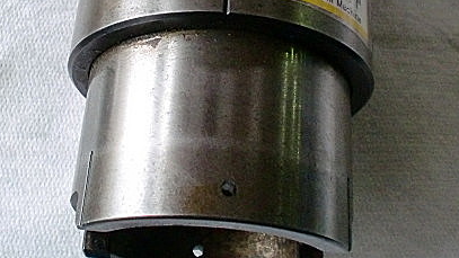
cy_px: 43
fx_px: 730
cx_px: 209
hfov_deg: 34.9
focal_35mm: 60
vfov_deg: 19.8
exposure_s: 1/60
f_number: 3.1
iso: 500
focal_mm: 6.3
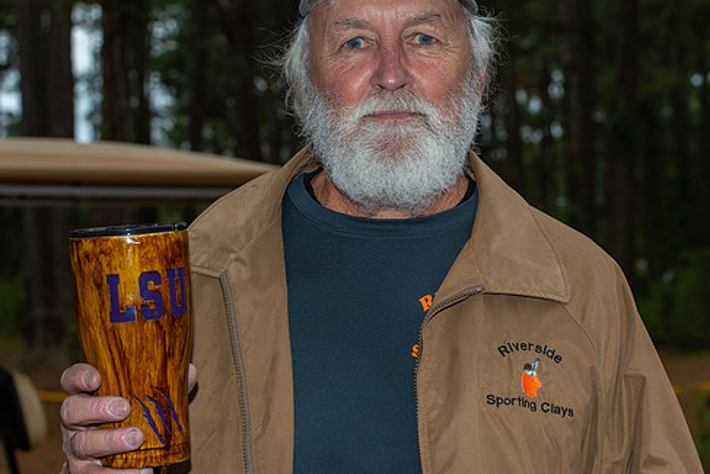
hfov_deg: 18.4
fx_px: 2190
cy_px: 222
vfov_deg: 12.3
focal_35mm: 111
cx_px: 416
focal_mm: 80
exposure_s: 1/250
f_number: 8
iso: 320
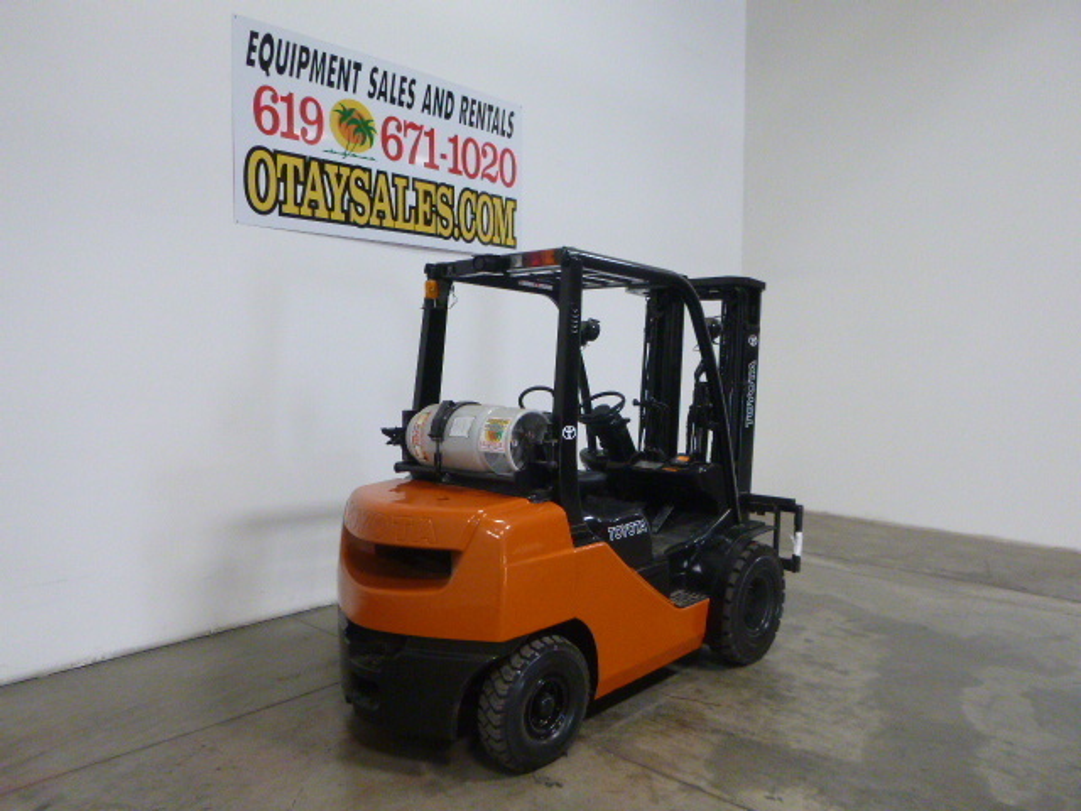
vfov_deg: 54.9
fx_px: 781
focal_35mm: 25
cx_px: 540
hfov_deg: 69.4
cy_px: 406
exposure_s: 1/20
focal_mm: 4.5
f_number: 3.9
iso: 400
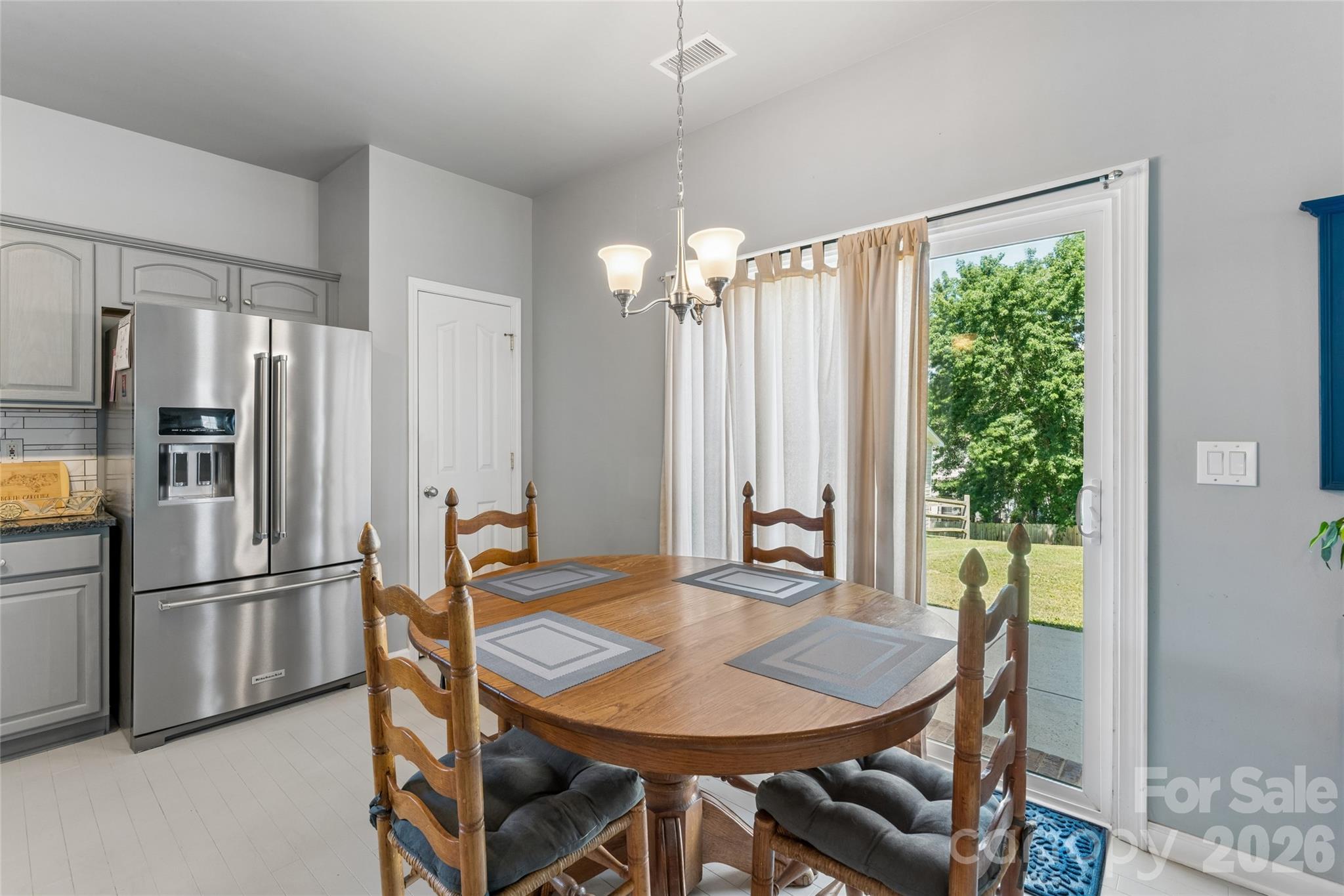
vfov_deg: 73.4
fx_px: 601
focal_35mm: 16
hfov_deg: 96.4
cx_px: 672
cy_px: 448
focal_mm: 16.1
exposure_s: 1/8
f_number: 13
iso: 400
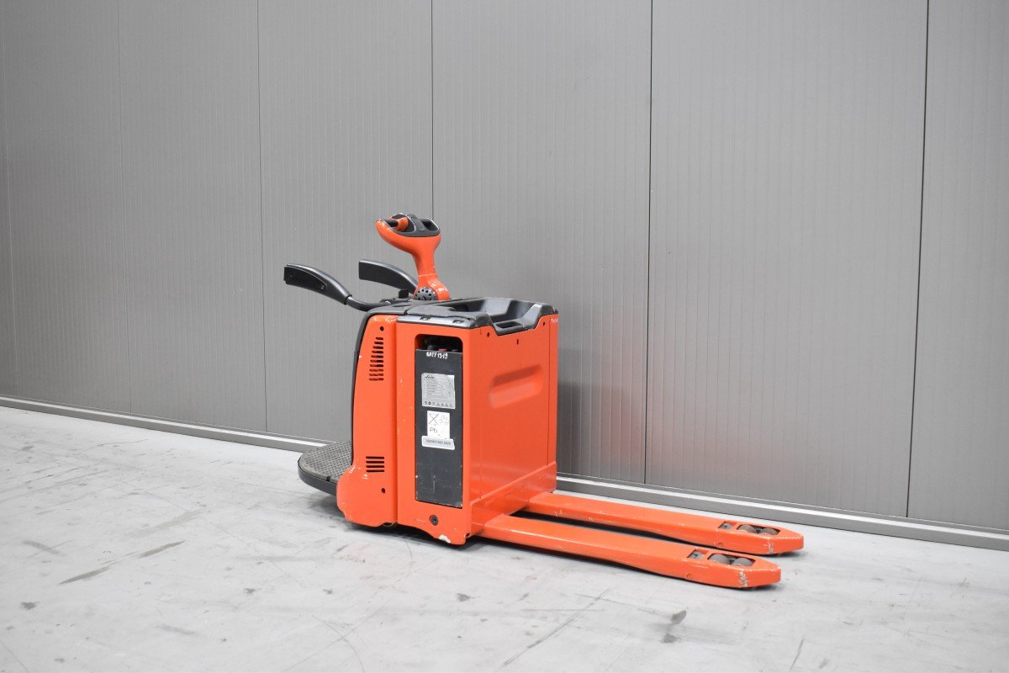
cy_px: 336
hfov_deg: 55.1
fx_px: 967
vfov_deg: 38.4
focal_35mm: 34
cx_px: 504
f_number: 4.5
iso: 1600
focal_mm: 23
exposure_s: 1/40
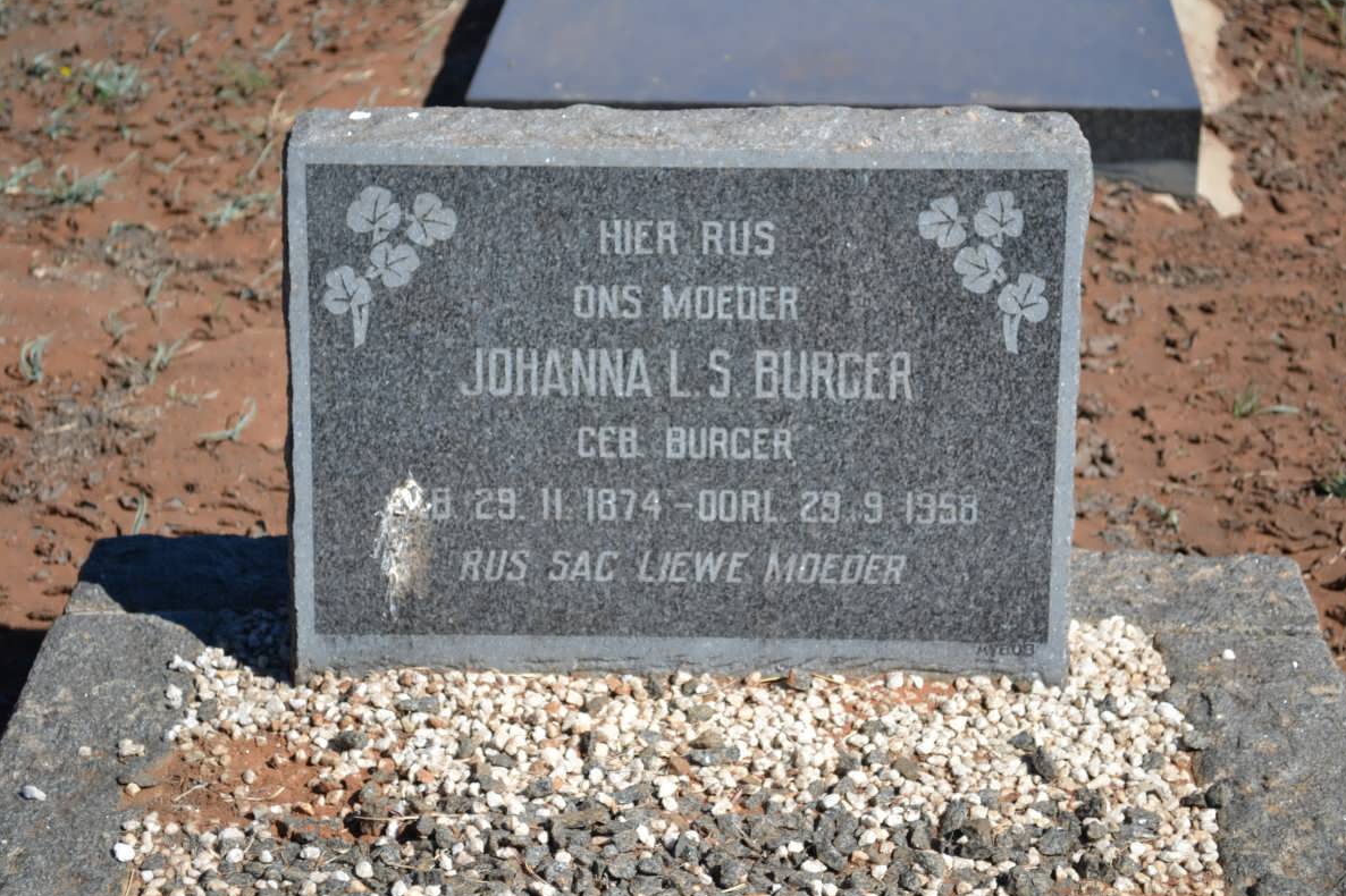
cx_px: 680
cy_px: 448
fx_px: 3121
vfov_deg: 16.3
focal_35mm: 84
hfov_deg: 24.3
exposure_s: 1/125
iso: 125
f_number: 5.6
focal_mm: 55
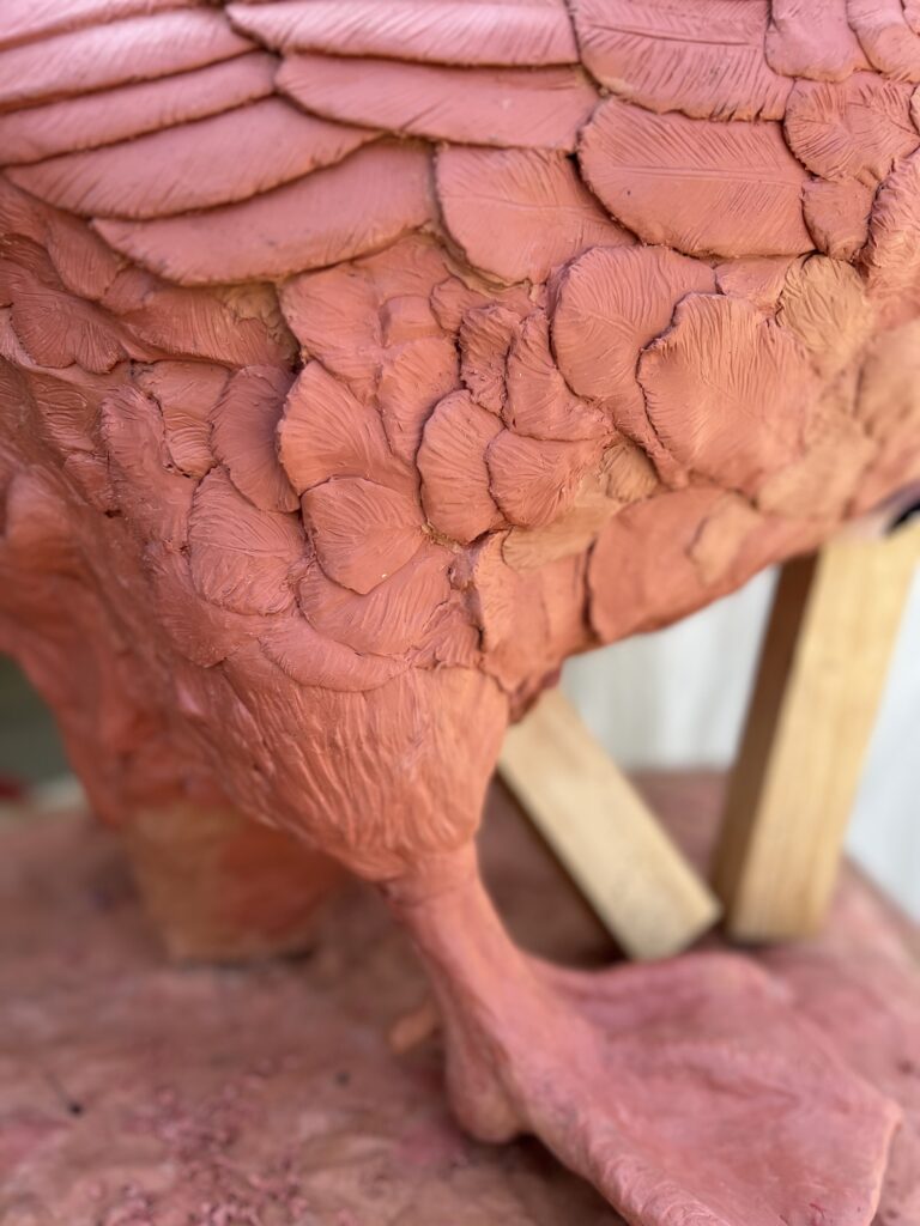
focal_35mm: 26
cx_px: 460
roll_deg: +4.6
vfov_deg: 67.3
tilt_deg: -13.0
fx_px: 921
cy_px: 613
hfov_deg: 53.1
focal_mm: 5.7
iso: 50
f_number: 1.5
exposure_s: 1/670
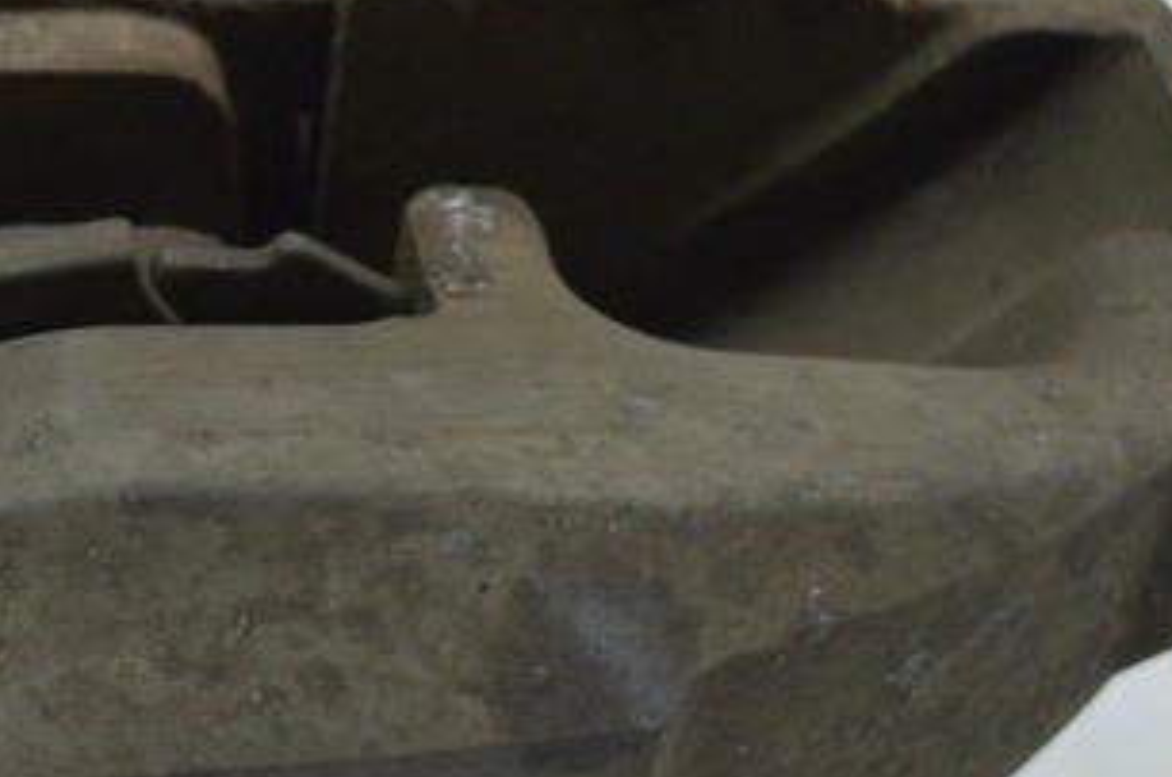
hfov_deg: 13.4
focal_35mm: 146
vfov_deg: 9.4
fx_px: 4735
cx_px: -498
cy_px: 519
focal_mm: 29
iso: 400
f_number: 4.2
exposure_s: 1/50
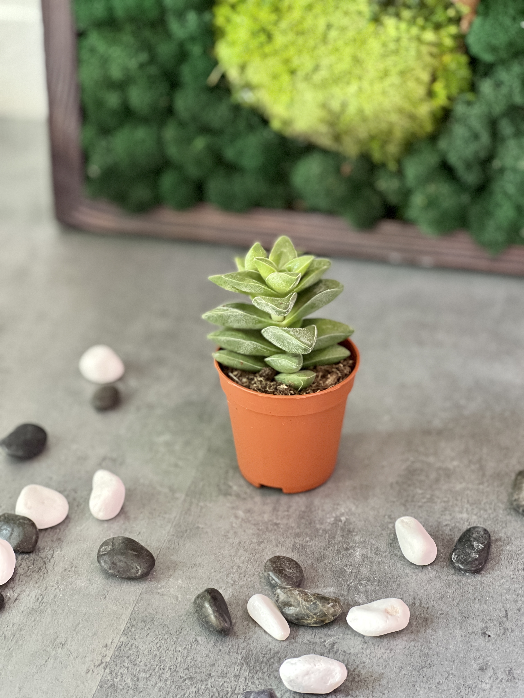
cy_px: 349
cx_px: 262
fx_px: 1554
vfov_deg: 25.3
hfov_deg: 19.1
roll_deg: +0.5
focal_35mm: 77
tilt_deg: -32.4
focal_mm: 9
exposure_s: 1/26
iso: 400
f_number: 2.8
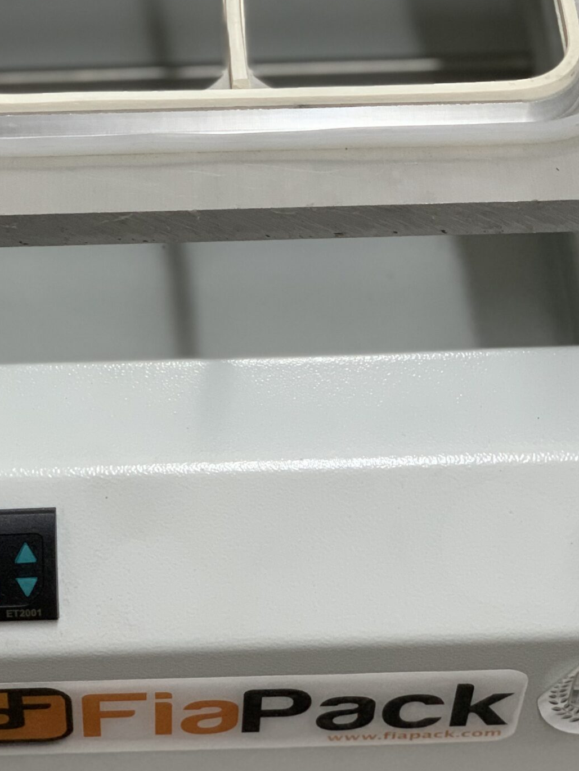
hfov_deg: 15.2
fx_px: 2163
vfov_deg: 20.1
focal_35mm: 97
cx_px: 210
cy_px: 181
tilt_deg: -49.7
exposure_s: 1/73
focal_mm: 6
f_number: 2.4
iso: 125
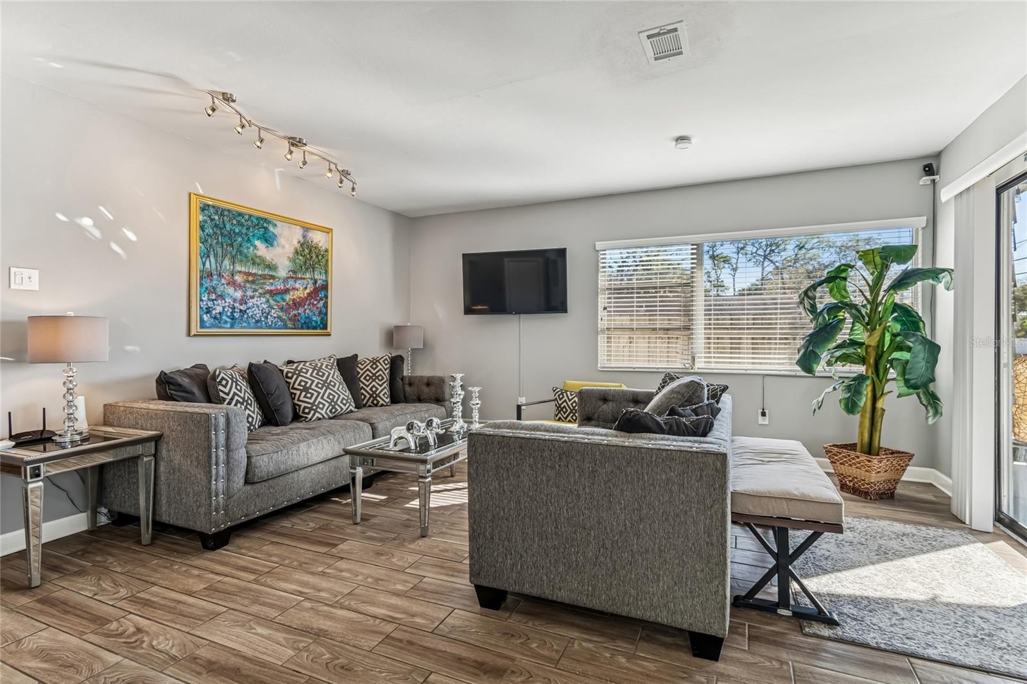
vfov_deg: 77.3
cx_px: 514
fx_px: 428
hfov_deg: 100.4
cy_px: 342
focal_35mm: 15
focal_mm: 10
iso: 100
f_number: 7.1
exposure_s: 1/15
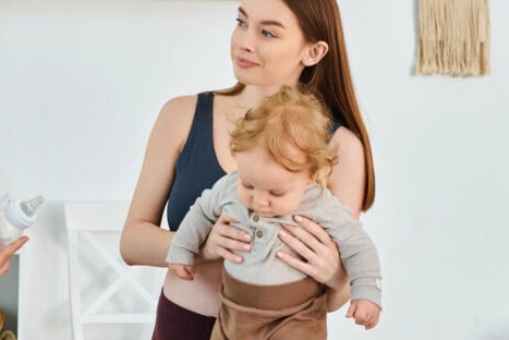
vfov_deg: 14.9
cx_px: 211
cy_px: 151
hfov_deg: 22.1
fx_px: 1302
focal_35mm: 92
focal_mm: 42
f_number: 4
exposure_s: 1/160
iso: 250
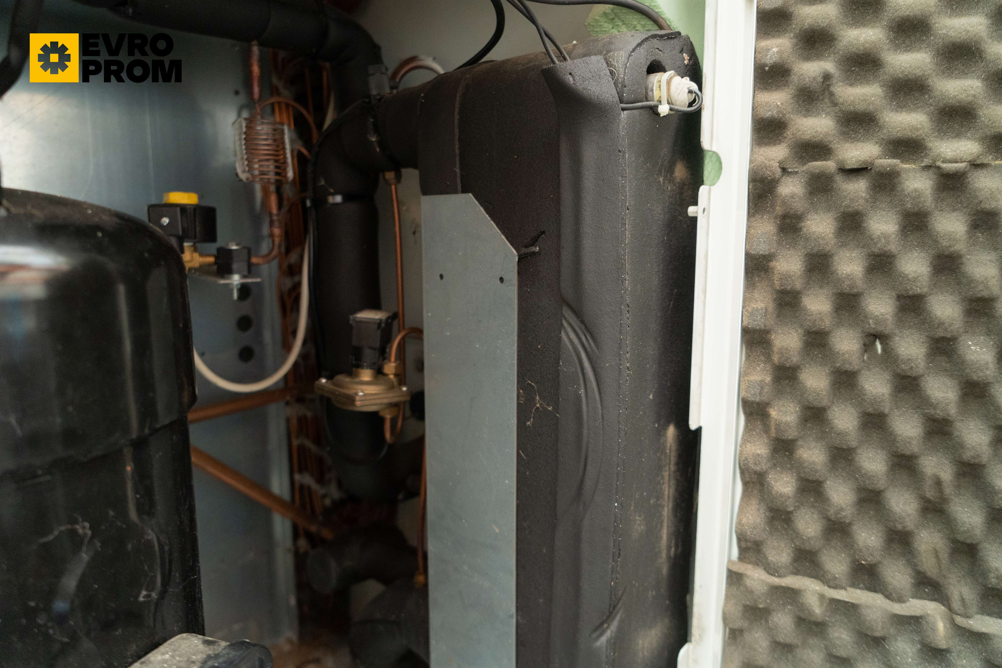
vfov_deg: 53.1
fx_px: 668
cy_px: 334
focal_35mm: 24
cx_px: 501
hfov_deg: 73.7
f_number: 4
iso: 2000
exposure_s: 1/50
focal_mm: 24
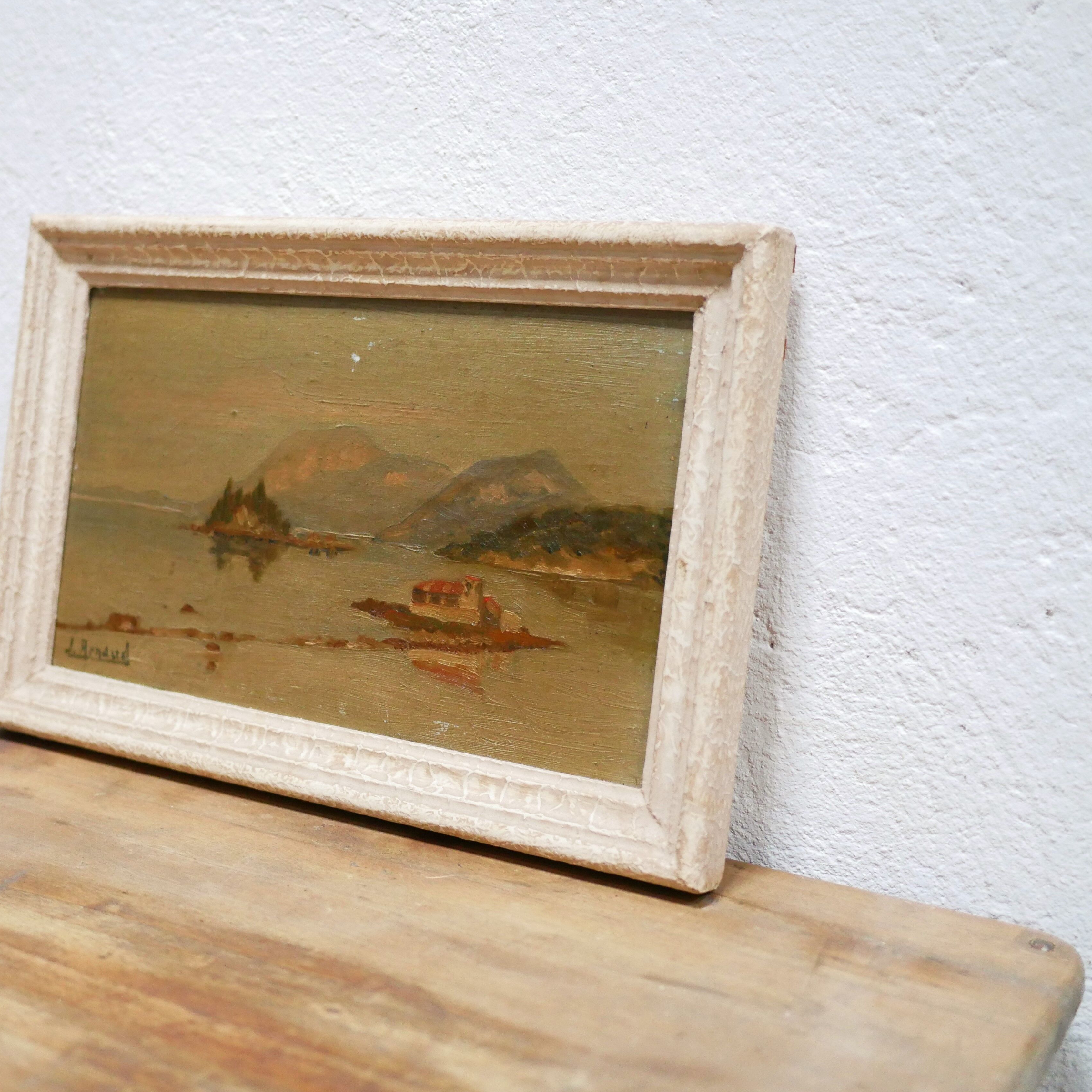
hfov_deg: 35.0
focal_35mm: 48
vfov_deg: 35.4
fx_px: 1713
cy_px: 538
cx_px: 363
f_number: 1.7
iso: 2000
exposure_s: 1/60
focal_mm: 20
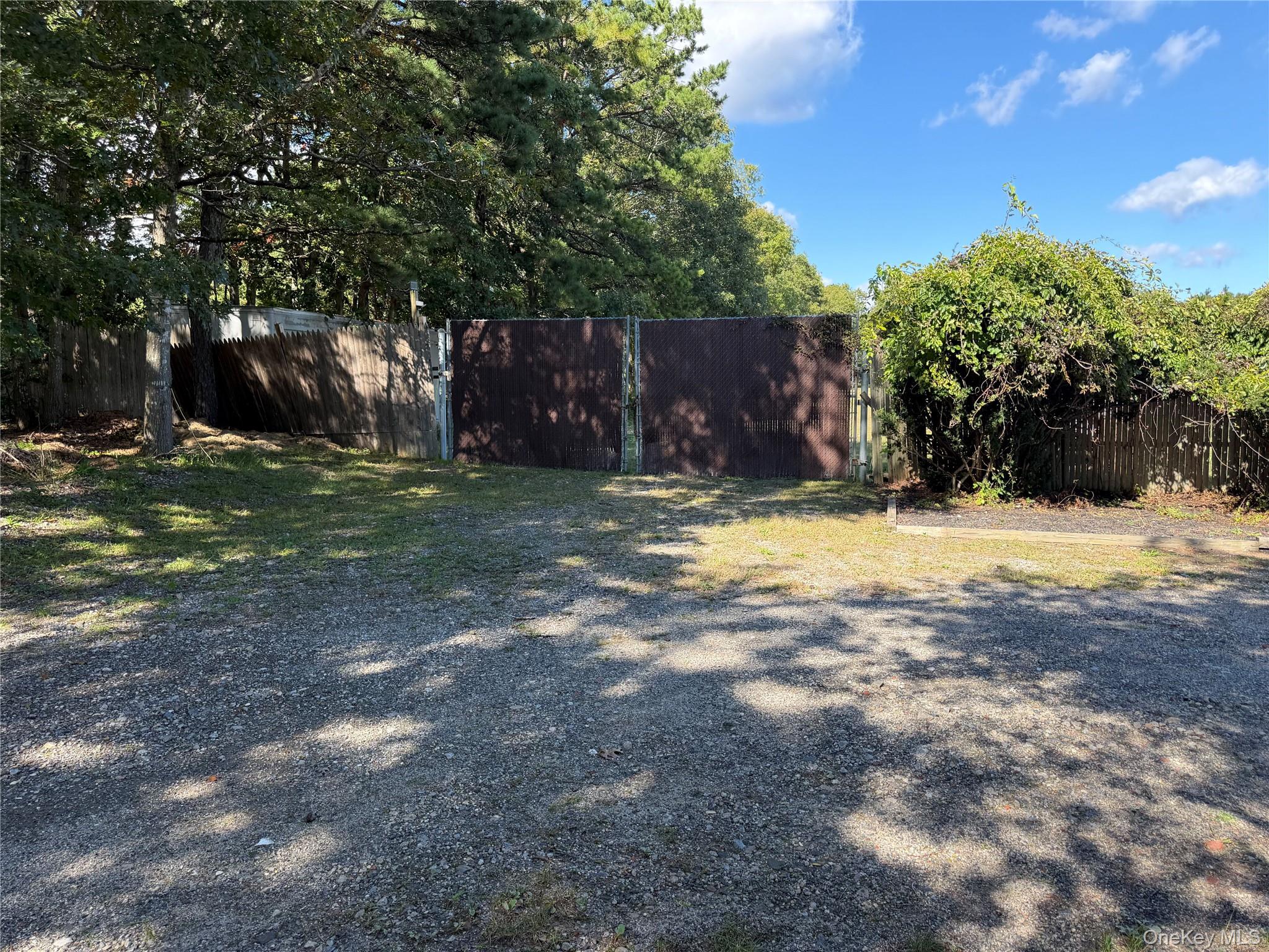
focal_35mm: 24
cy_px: 476
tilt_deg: -5.9
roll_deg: -0.9
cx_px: 634
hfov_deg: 71.6
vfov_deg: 56.8
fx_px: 880
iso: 80
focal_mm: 6.76
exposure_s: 1/796
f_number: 1.78
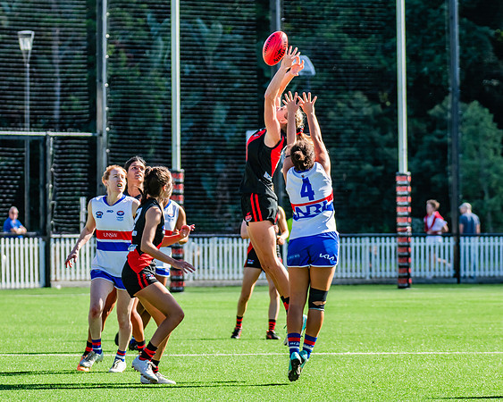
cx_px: 266
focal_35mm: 280
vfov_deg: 5.5
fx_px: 4167
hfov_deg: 6.9
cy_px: 201
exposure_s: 1/1250
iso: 800
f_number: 7.1
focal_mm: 240
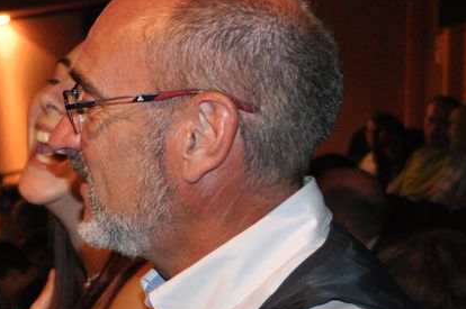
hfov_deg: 19.2
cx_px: -44
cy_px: 206
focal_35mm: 102
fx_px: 1319
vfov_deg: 13.4
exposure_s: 1/60
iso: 800
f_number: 3.8
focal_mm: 22
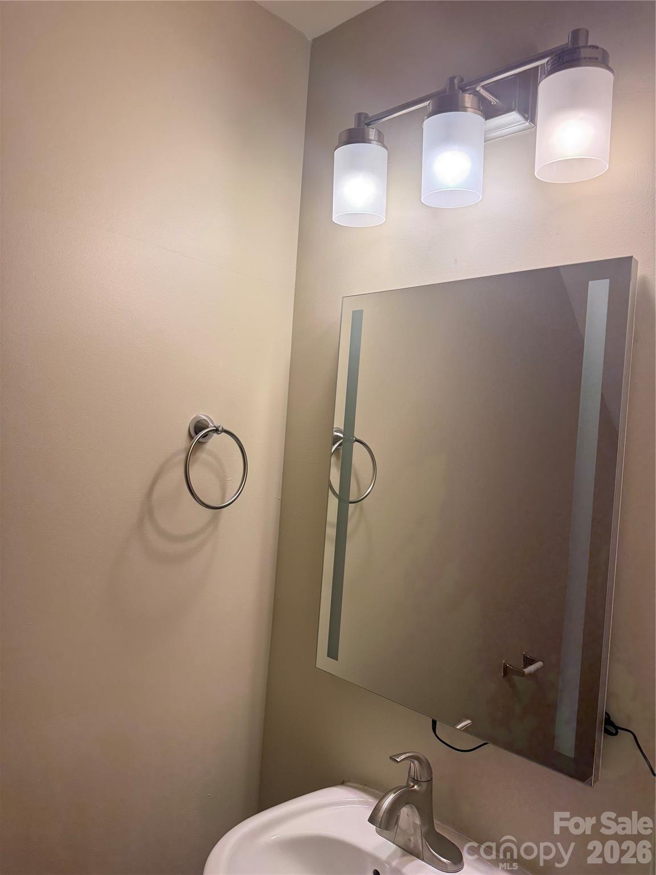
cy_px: 438
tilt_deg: +1.4
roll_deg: -4.3
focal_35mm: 24
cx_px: 328
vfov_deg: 71.6
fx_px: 606
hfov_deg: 56.8
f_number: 1.78
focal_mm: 6.76
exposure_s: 1/240
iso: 200
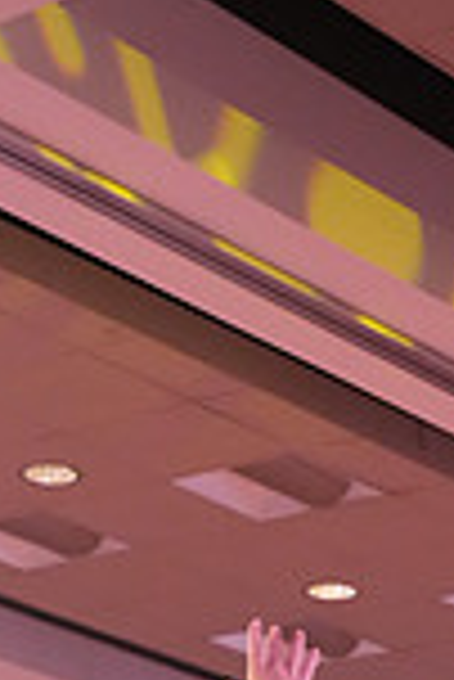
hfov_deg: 8.8
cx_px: -187
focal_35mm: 154
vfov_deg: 12.0
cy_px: 1297
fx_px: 2906
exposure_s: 1/400
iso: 6400
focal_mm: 40
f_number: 5
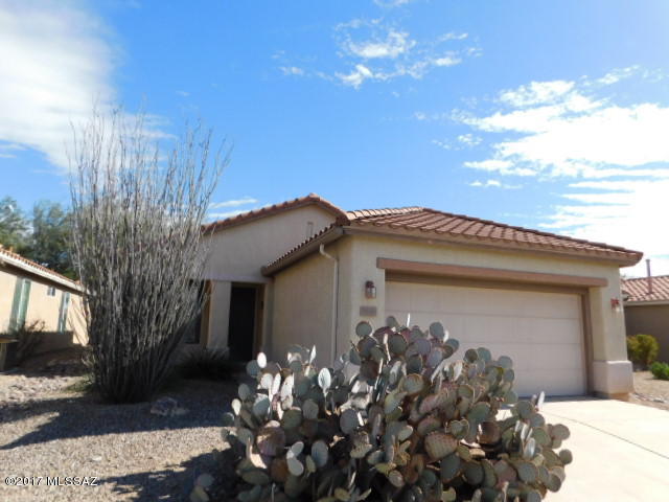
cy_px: 251
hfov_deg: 73.9
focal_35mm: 23
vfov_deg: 58.9
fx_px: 445
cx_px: 334
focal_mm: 4
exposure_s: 1/1250
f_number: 3
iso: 125
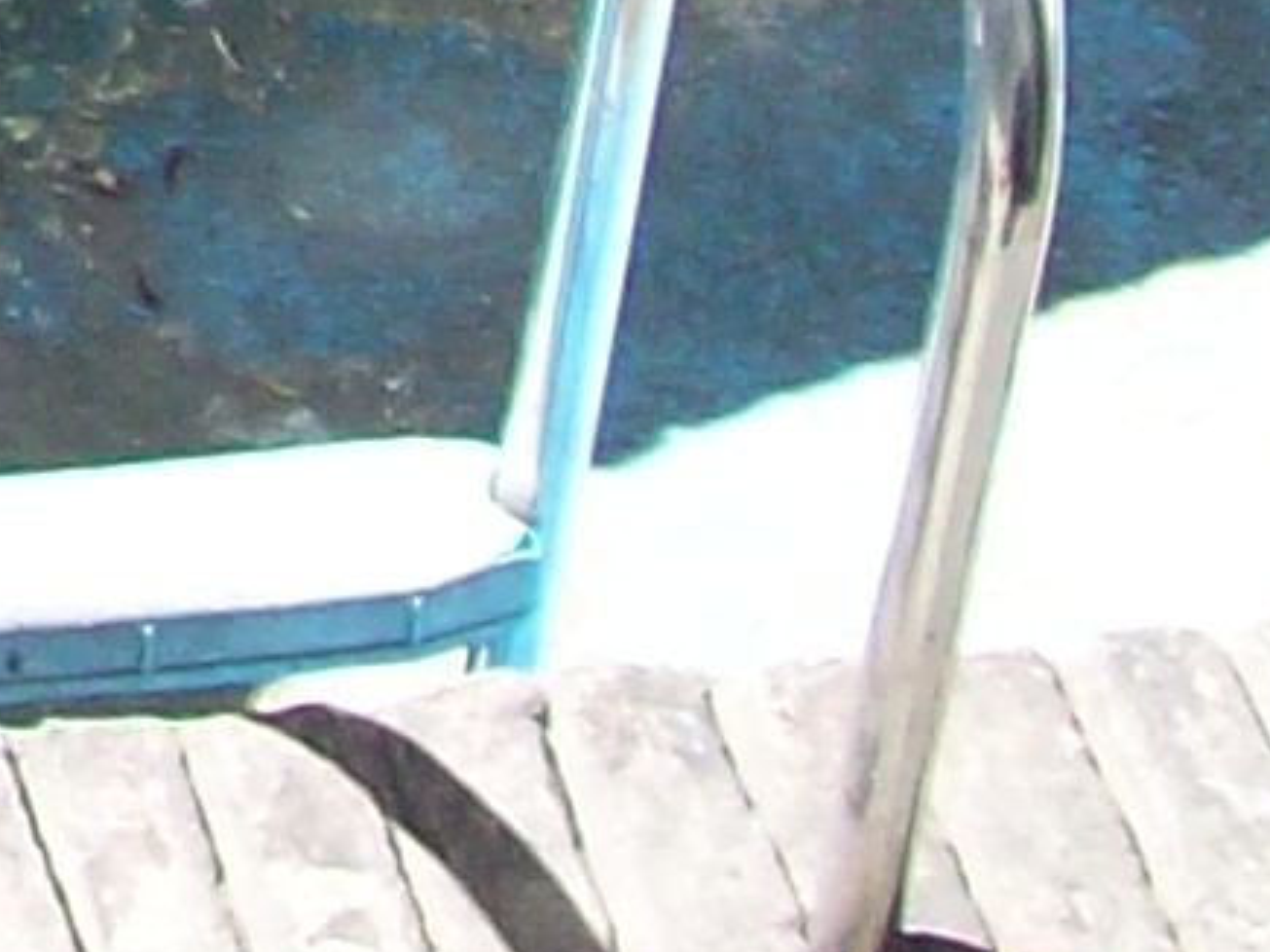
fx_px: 9280
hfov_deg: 7.3
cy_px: -1968
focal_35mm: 253
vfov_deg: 5.5
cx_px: -1892
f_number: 2.7
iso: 80
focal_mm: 6
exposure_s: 1/223
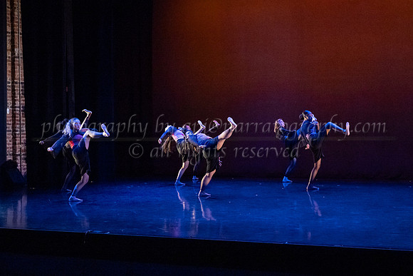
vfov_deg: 22.7
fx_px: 686
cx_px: 217
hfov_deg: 33.5
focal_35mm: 60
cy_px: 138
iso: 4000
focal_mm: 45
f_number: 3.5
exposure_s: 1/320
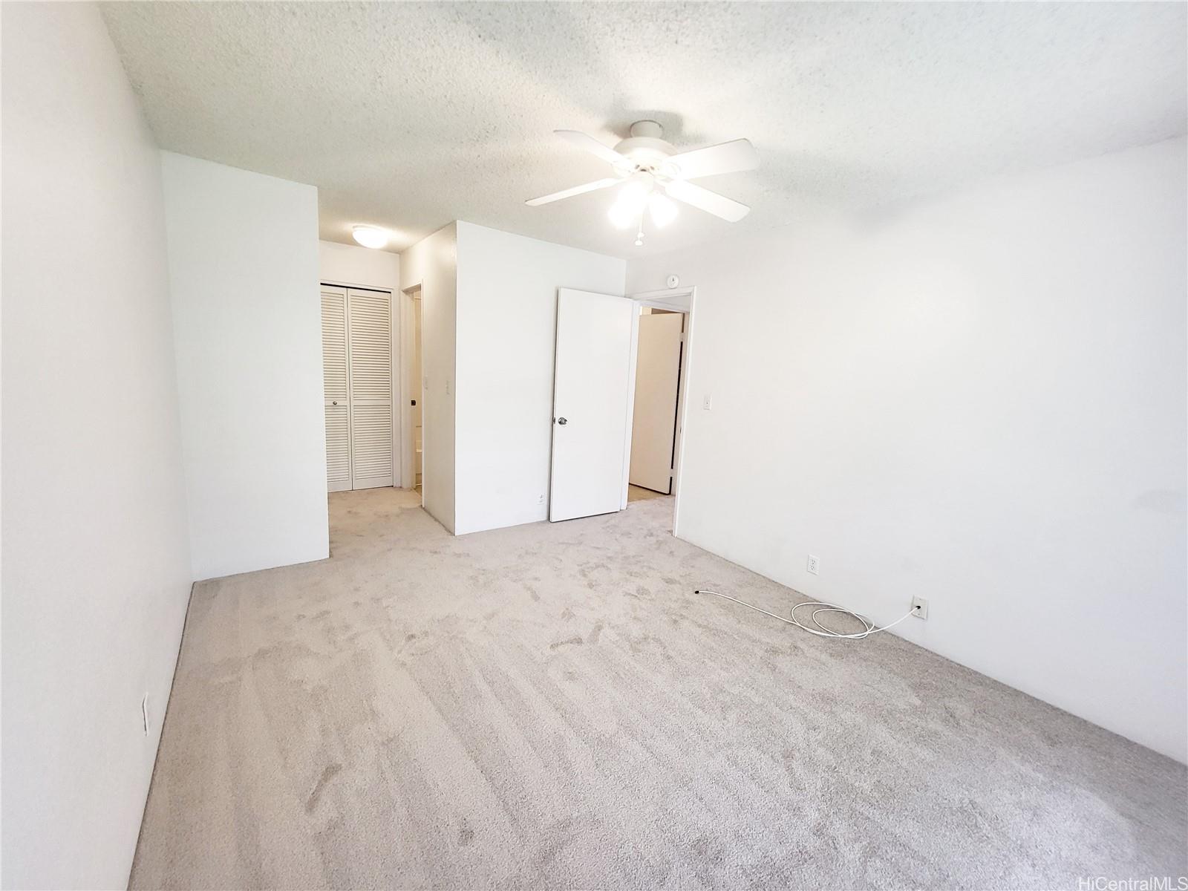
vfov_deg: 89.9
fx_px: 446
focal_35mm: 13
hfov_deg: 106.2
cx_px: 594
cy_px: 446
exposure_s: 1/60
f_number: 2.2
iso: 125
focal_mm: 1.74
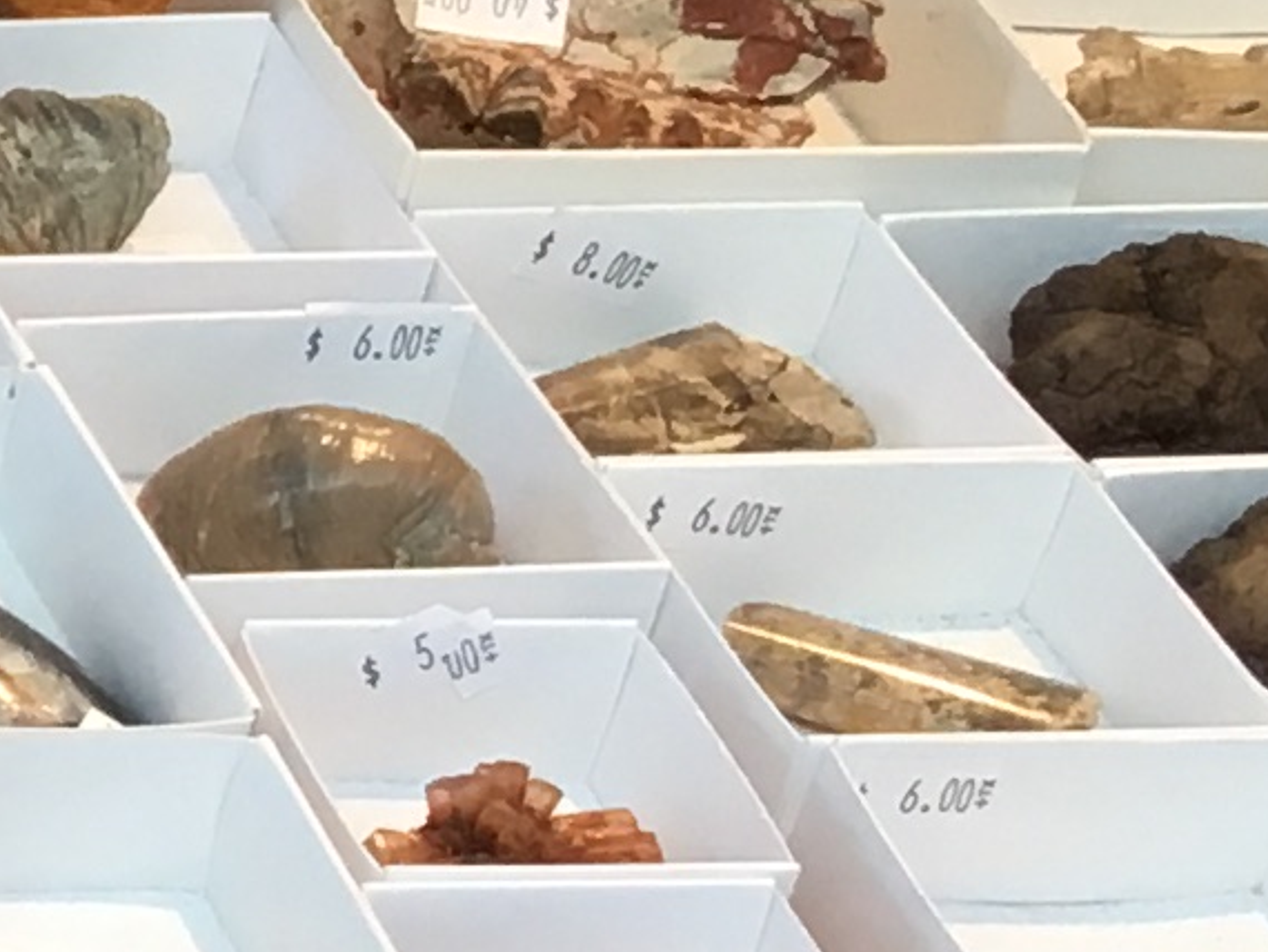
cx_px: -2509
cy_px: 863
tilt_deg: -36.8
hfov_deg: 8.2
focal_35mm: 205
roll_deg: -2.5
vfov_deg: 7.2
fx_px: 7512
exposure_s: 1/30
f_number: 2.2
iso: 25
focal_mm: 4.15
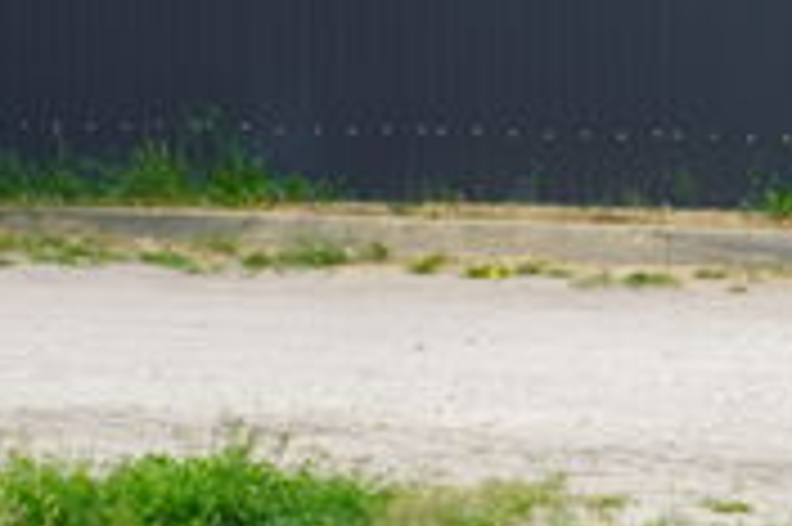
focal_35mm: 238
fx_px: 5237
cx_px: 1539
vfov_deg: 5.7
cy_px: 434
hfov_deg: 8.3
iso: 100
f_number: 5
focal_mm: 35
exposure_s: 1/160
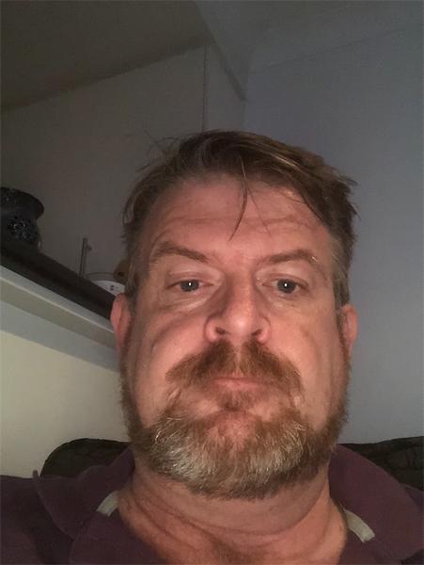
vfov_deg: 56.8
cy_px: 282
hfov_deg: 44.2
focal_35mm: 32
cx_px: 212
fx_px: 522
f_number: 2.2
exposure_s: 1/17
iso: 640
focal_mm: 2.87
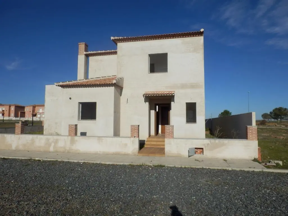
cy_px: 108
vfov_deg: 56.8
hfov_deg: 71.6
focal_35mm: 24
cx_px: 144
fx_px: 200
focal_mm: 4.2
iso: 80
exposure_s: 1/400
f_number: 7.9
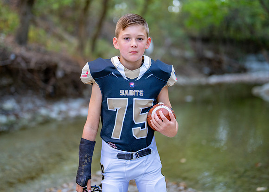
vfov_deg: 23.6
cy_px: 83
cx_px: 128
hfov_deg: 32.6
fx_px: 460
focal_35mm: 60
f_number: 1.2
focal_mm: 50
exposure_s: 1/500
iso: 500
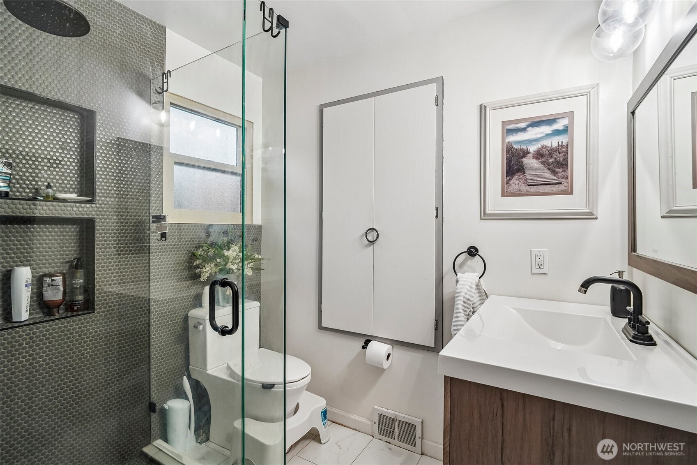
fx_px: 310
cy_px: 232
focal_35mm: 16
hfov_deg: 96.7
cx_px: 348
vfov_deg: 73.7
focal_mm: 16
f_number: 8
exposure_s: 1/20
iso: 1600
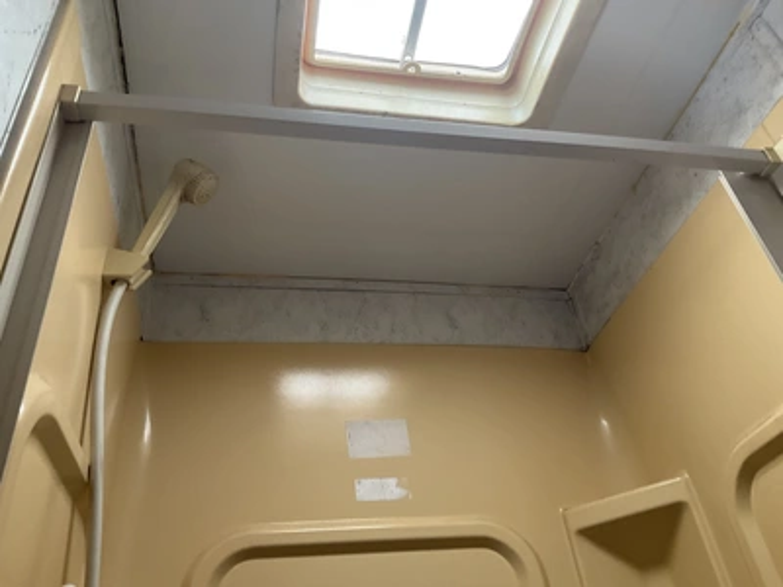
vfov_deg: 48.2
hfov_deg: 61.7
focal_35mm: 29
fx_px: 656
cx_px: 392
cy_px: 294
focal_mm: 3
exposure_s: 1/60
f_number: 1.8
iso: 160
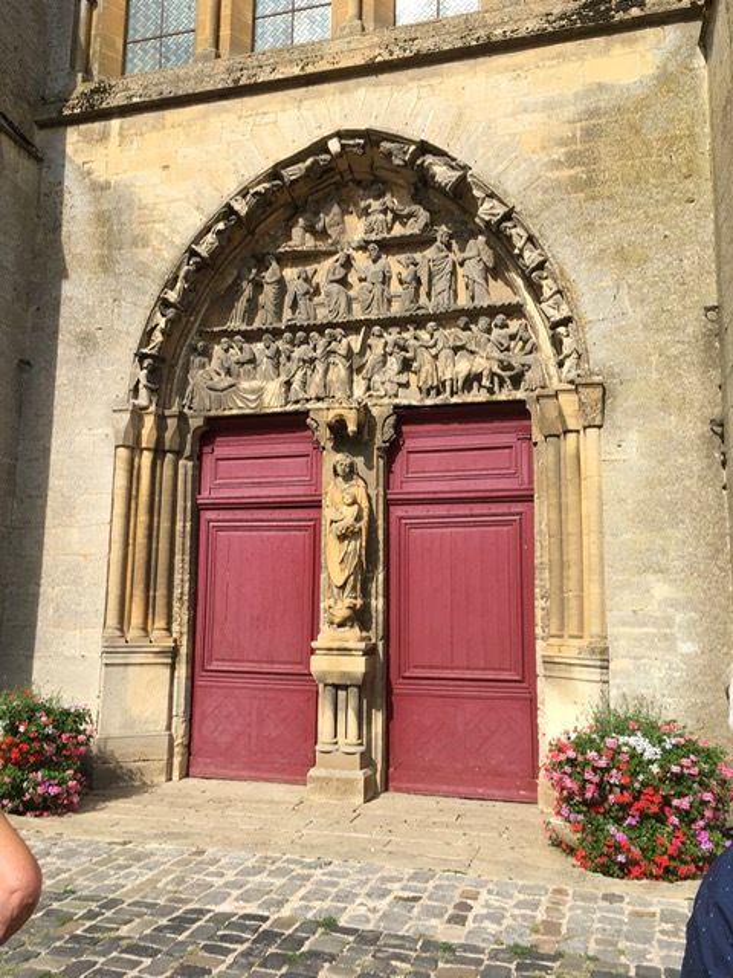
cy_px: 489
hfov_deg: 48.2
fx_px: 819
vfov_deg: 61.7
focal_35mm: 29
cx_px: 366
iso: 25
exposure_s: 1/855
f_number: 2.2
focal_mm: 4.15
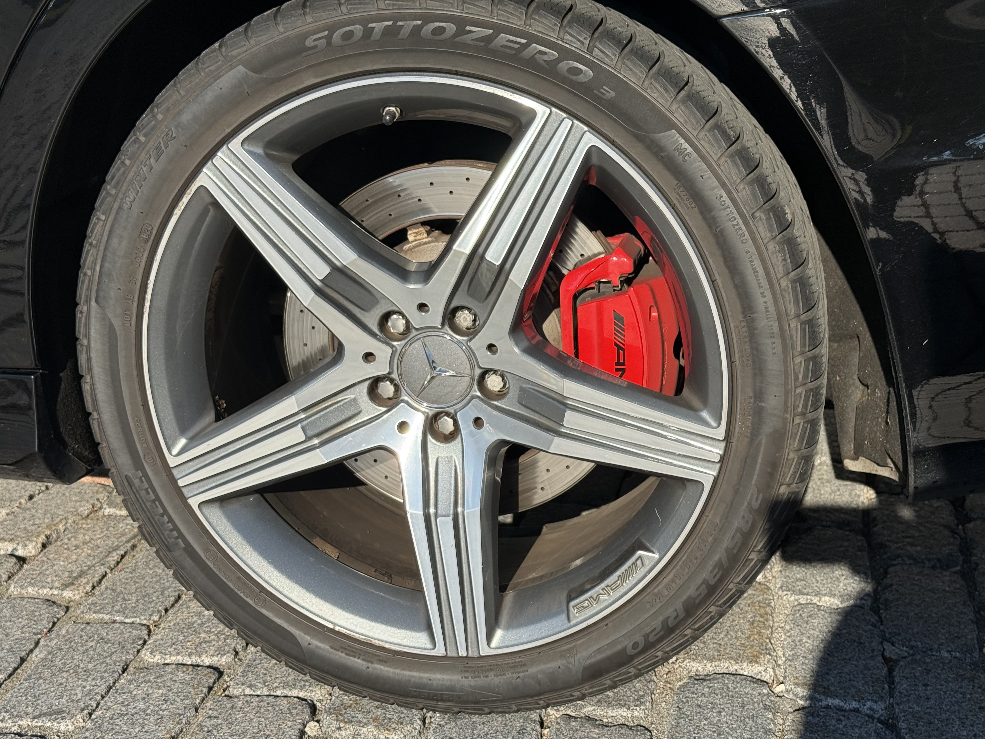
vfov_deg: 30.3
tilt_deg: -17.9
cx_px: 492
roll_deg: +1.0
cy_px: 370
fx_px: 1366
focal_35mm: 48
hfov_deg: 39.7
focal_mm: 6.76
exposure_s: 1/3096
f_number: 1.78
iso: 64
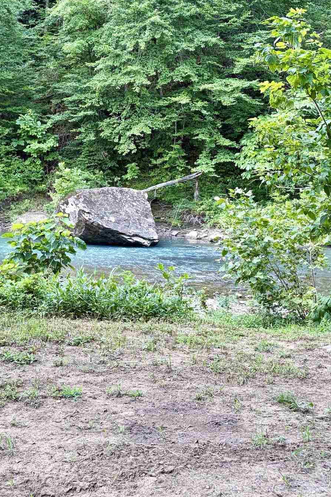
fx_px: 717
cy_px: 151
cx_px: 88
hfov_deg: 25.7
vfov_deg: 37.6
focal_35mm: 52
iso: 40
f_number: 1.6
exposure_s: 1/121
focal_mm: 5.96
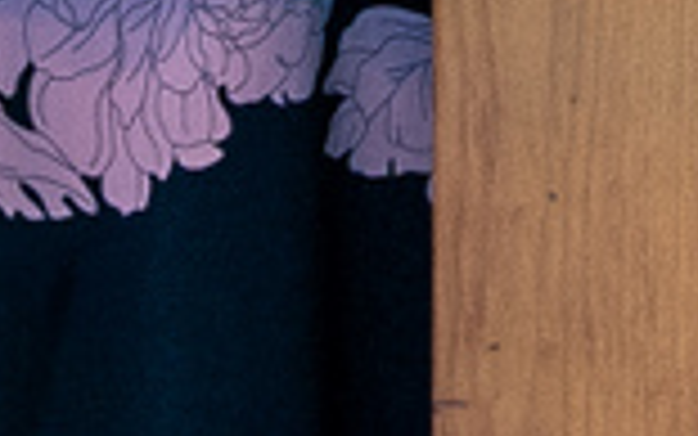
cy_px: -1044
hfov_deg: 2.7
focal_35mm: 789
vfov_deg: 1.7
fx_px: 15014
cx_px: 1059
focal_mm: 70
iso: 1000
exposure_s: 1/80
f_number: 2.8
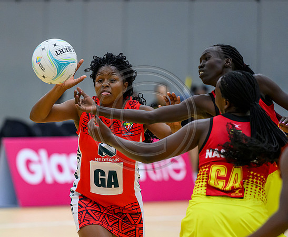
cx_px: 93
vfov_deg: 4.6
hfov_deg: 5.6
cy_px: 164
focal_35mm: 342
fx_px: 2948
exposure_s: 1/1000
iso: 4000
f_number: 3.2
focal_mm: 200
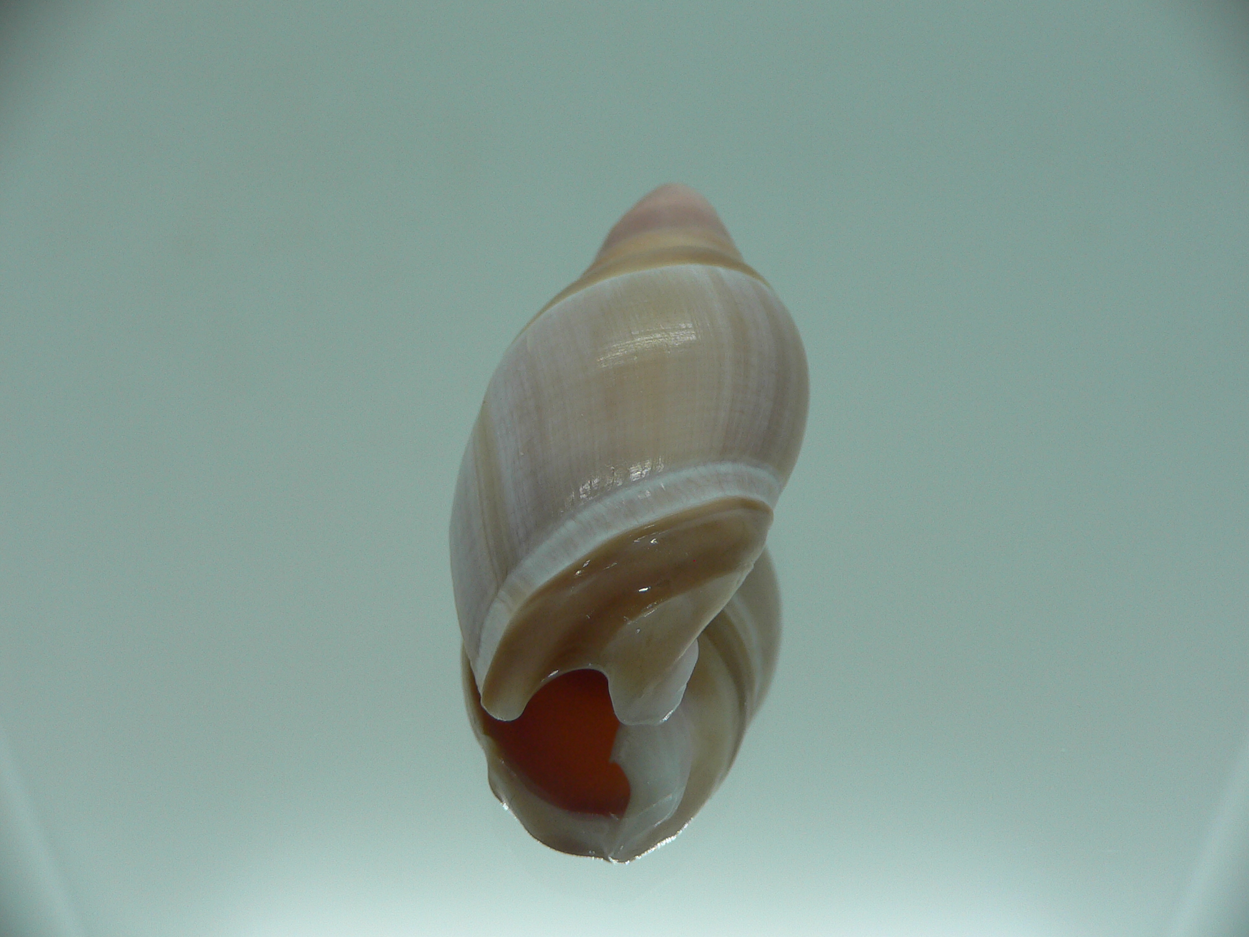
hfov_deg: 52.6
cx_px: 624
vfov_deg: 40.7
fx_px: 1263
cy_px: 468
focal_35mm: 35
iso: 80
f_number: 2.8
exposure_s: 1/60
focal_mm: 4.6
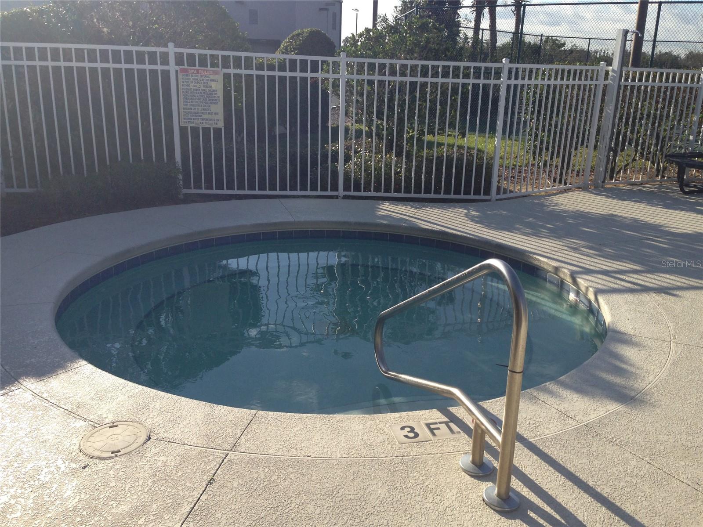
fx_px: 670
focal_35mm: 33
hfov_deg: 55.4
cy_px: 264
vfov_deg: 42.9
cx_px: 352
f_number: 2.4
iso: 64
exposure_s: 1/1506
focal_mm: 4.12
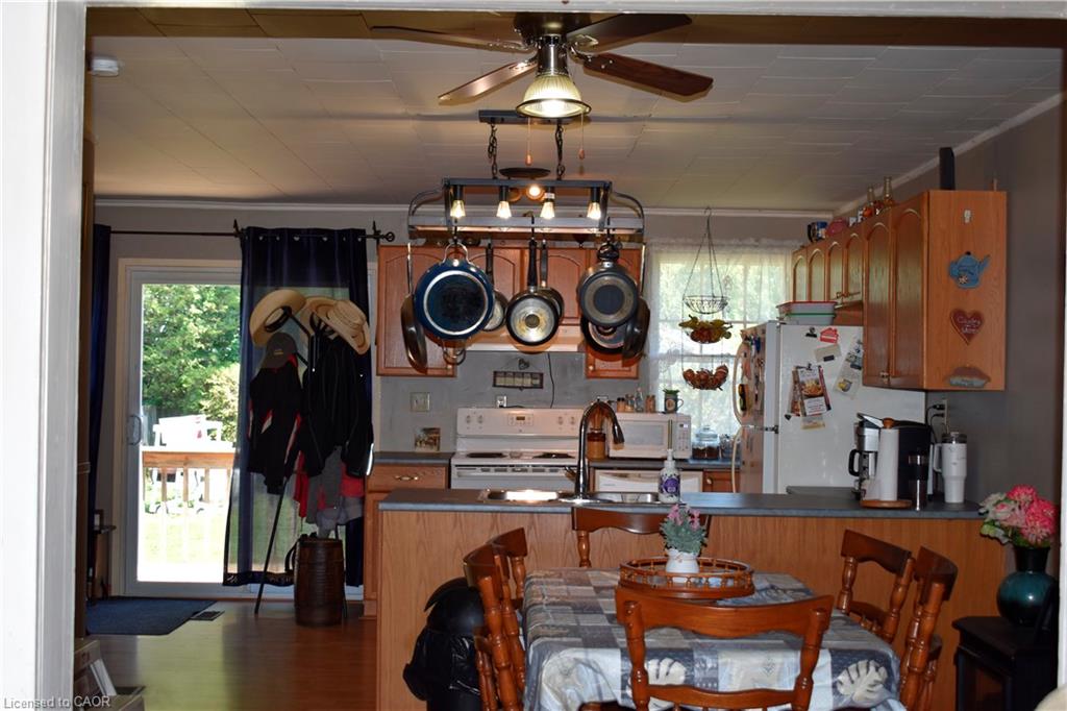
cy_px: 356
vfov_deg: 28.1
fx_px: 1422
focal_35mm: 48
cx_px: 534
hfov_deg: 41.1
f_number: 5
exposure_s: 1/200
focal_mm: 32
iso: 400
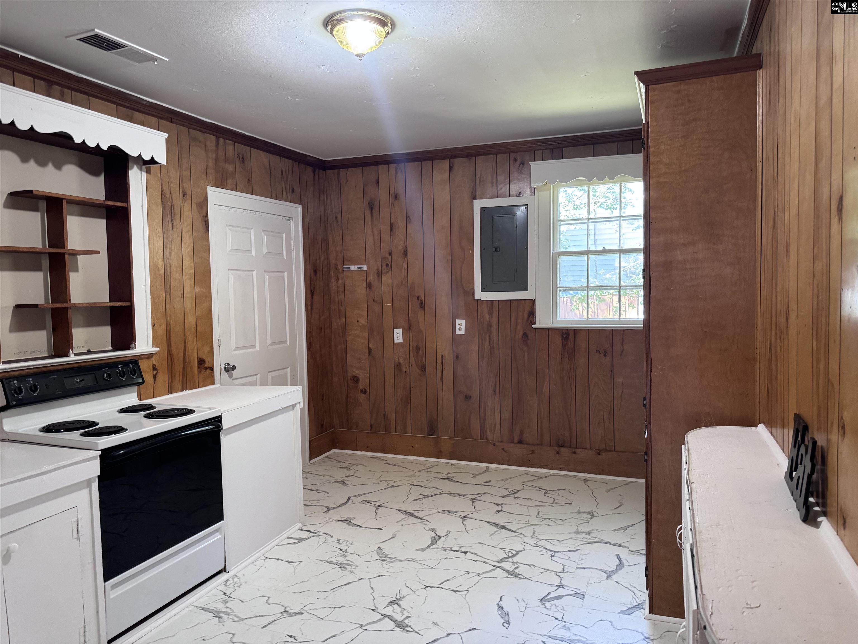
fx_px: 595
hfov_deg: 71.6
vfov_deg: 56.8
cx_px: 429
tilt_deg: -2.8
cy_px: 322
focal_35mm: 24
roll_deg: +1.7
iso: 400
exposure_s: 1/60
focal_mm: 6.76
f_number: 1.78
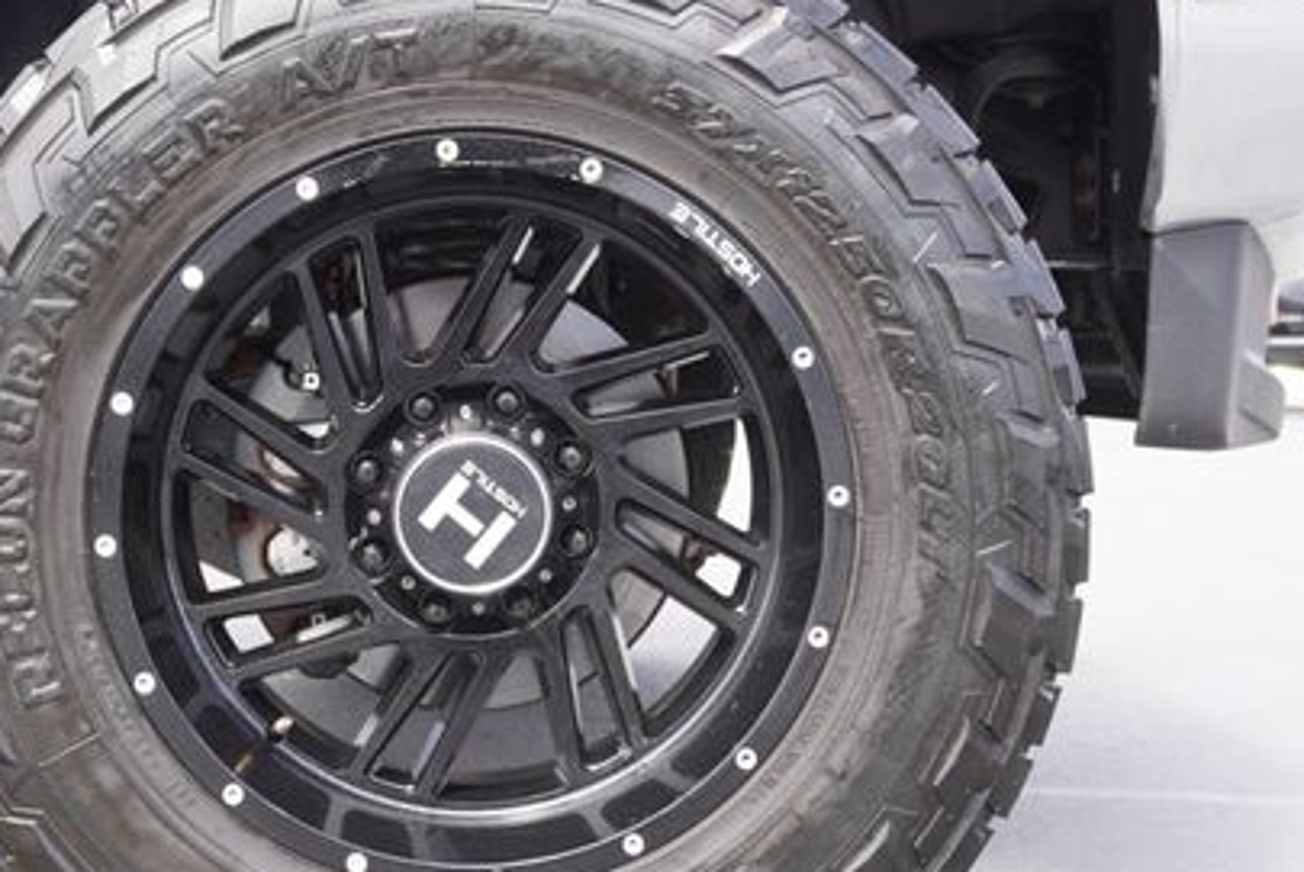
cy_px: 496
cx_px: 477
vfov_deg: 27.1
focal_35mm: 50
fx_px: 1805
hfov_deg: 39.4
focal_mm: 21
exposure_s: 1/80
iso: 100
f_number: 4.5
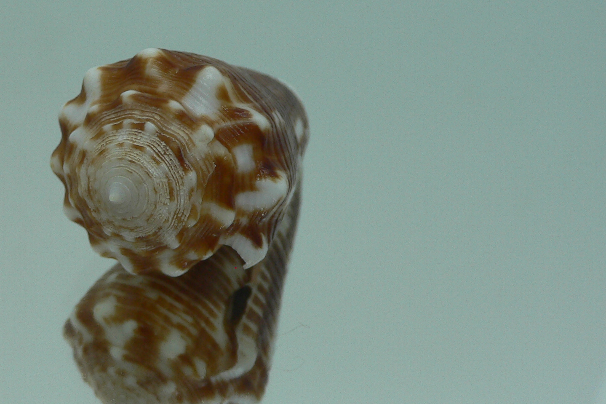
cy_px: 205
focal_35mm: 51
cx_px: 188
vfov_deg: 26.5
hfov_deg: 38.3
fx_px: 858
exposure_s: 1/60
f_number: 2.8
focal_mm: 4.6
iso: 80
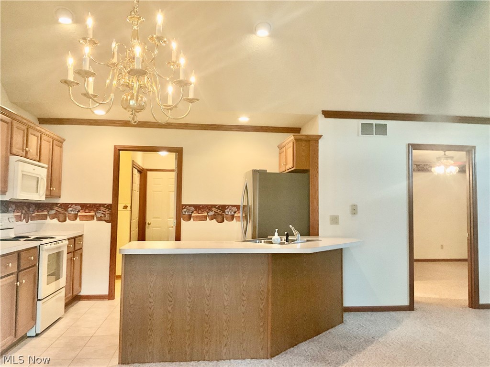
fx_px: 411
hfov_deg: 61.7
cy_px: 184
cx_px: 245
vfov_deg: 48.2
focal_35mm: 29
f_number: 1.8
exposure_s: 1/60
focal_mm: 3
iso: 200
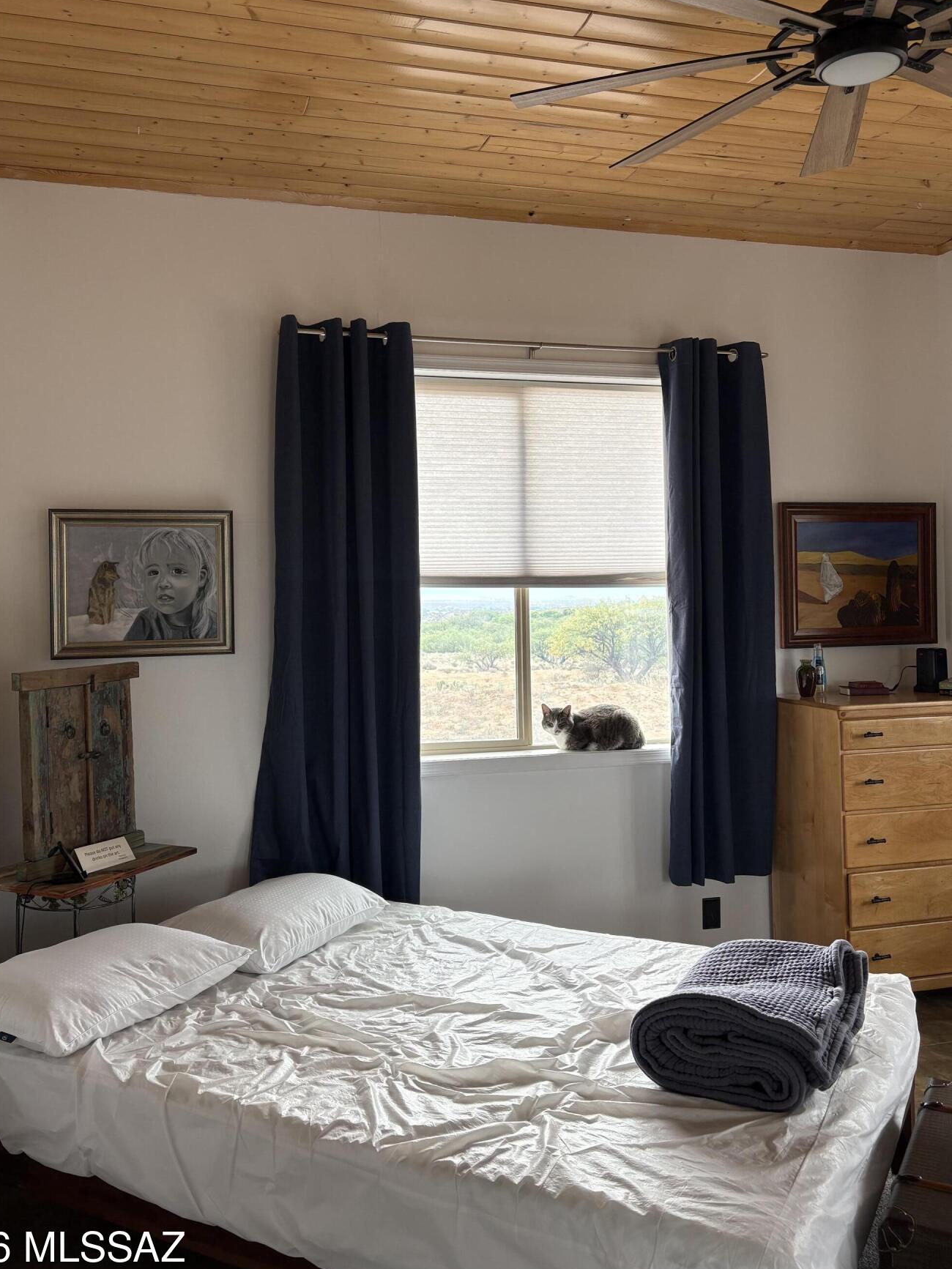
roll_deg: +0.8
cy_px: 582
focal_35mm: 30
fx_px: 1100
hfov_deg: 46.8
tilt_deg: +1.4
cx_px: 435
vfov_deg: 59.9
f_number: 1.6
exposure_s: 1/233
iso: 100
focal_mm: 5.96
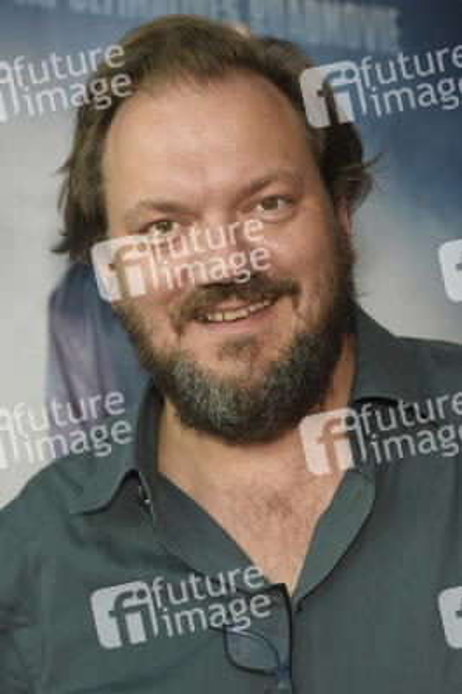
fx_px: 1658
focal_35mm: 86
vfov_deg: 23.7
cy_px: 347
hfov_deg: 15.9
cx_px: 231
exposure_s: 1/400
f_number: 5
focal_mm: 86
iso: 640
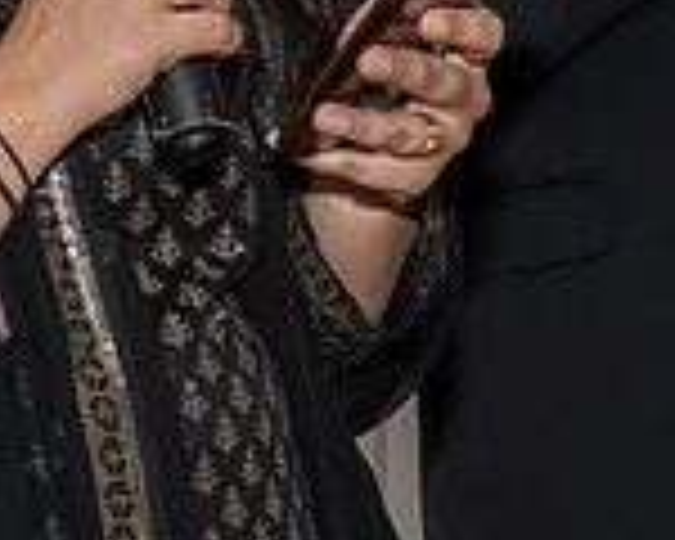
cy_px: -221
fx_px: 6652
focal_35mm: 333
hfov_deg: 5.7
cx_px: -362
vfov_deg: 4.6
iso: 500
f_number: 7.1
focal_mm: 50
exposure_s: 1/250
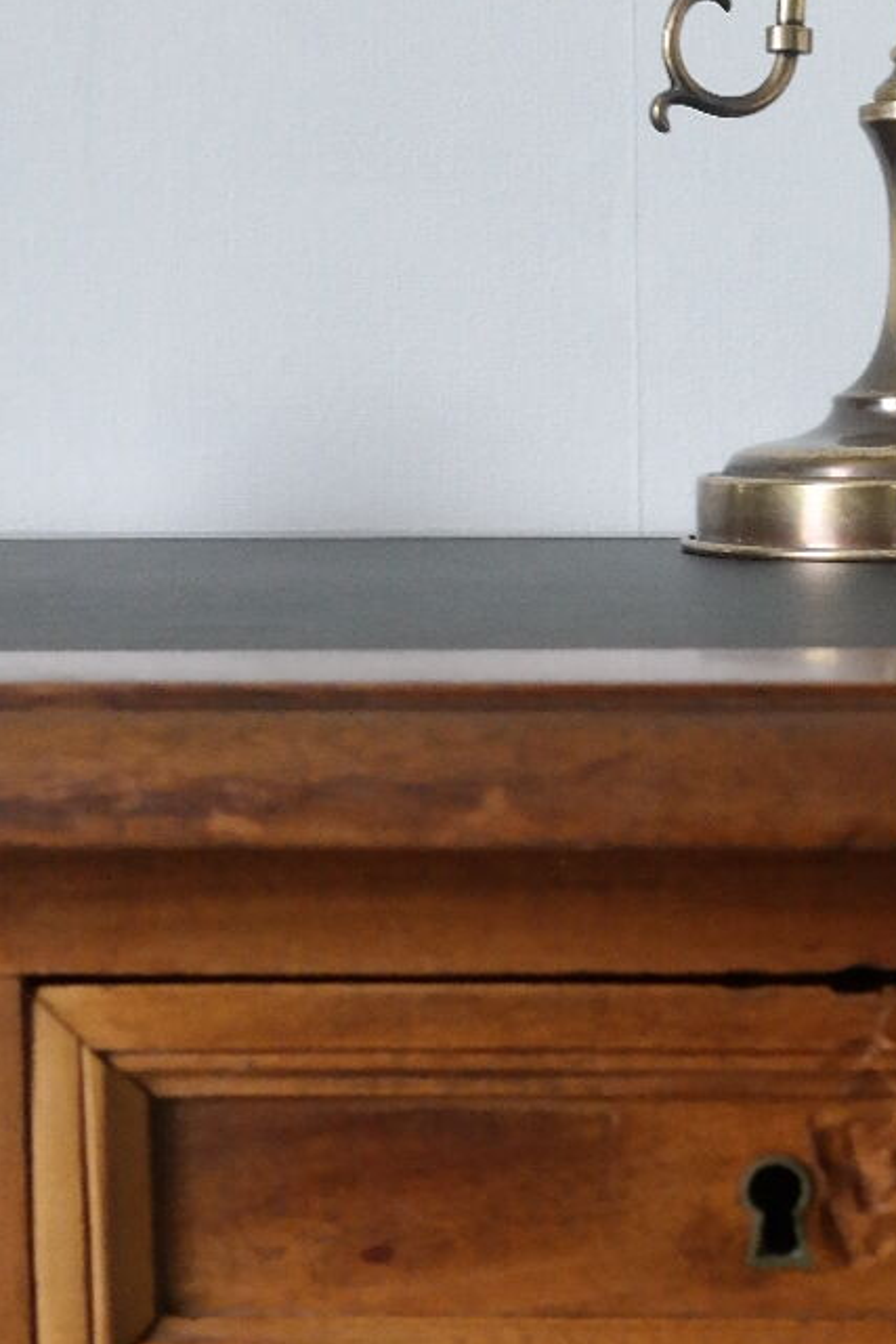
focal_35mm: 81
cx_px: 957
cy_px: 678
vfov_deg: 25.1
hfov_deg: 16.4
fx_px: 3022
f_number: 5.6
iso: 1600
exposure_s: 1/30
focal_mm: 20
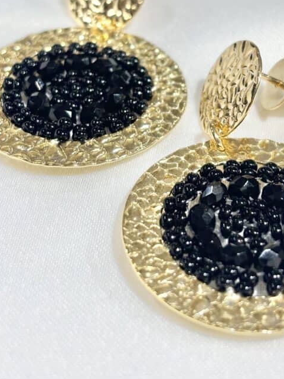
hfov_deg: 17.7
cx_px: 176
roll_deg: +1.3
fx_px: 909
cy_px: 107
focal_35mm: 83
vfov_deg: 23.4
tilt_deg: -30.2
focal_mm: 5.96
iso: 25
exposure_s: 1/148
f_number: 1.6
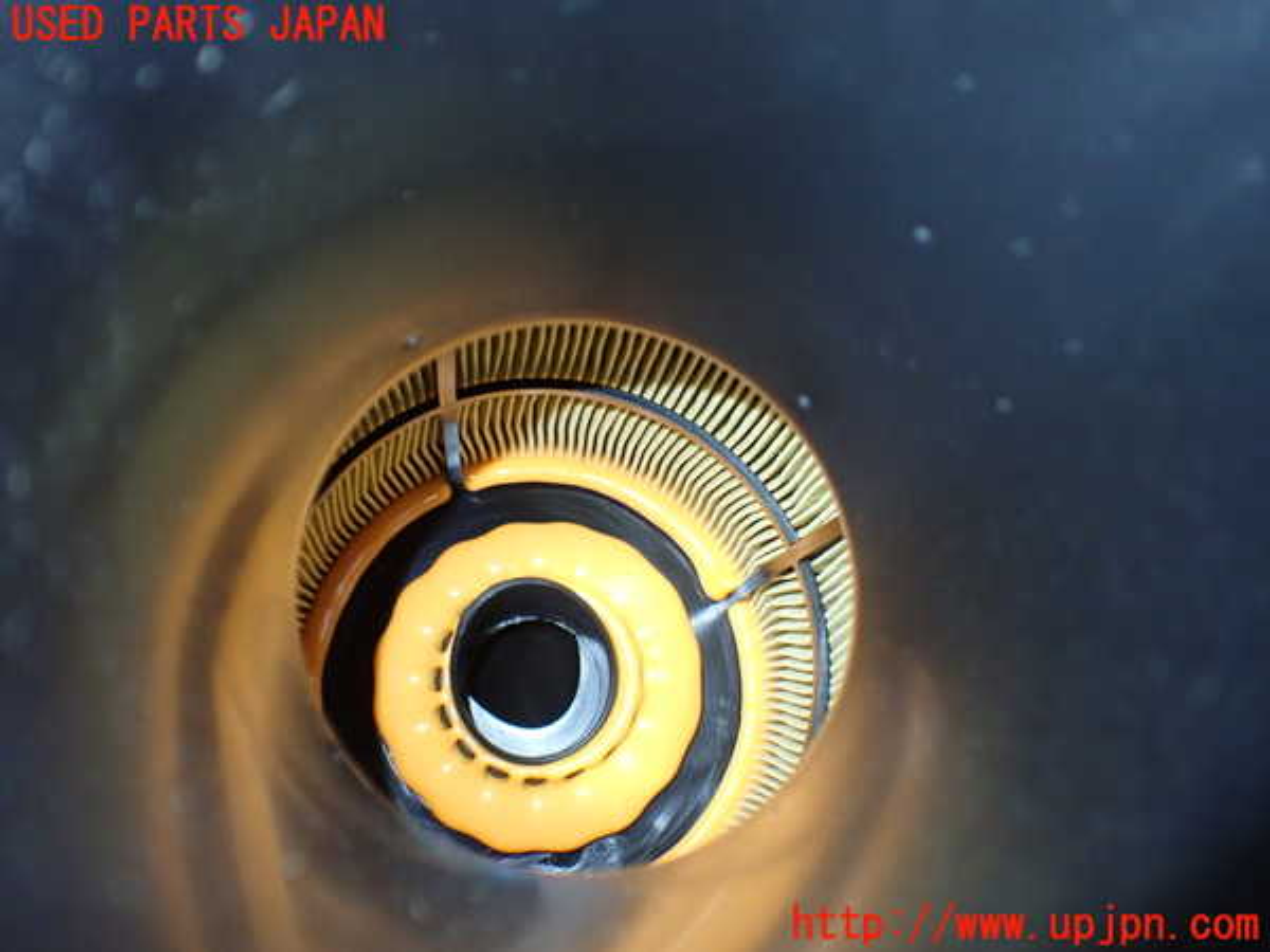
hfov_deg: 60.0
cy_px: 476
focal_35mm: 30
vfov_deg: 46.8
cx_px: 635
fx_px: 1101
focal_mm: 5.4
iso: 800
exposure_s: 1/40
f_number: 2.3
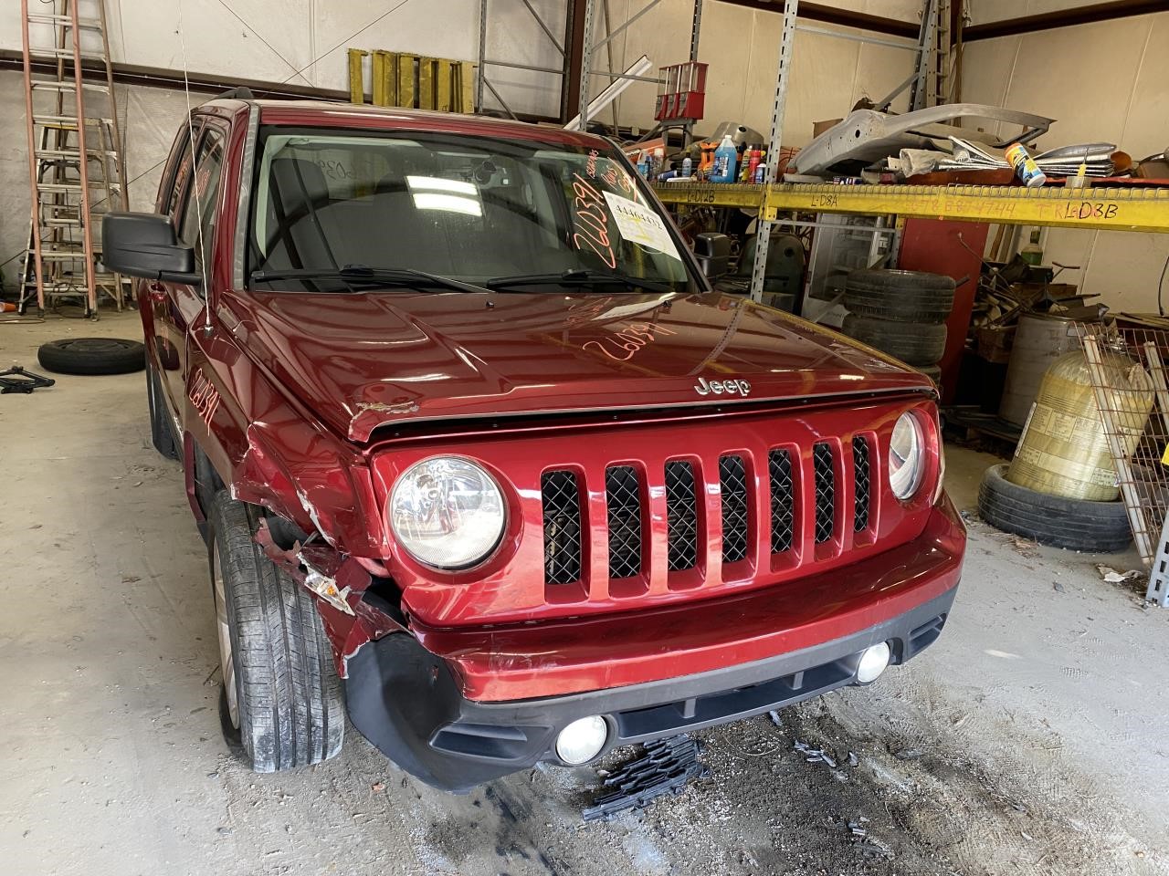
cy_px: 438
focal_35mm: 26
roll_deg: -5.2
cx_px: 584
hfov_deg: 67.3
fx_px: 878
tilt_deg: -14.5
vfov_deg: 53.1
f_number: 1.8
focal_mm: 4.25
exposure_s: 1/95
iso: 125
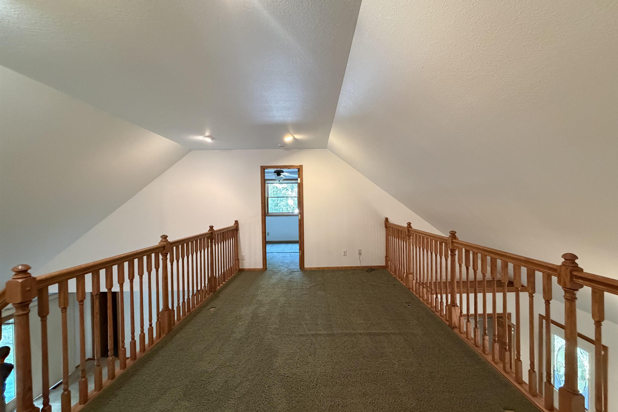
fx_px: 257
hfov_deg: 100.4
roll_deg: +1.7
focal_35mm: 15
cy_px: 206
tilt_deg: -0.7
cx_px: 318
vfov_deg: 77.3
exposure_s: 1/60
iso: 640
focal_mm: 2.22
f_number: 2.2
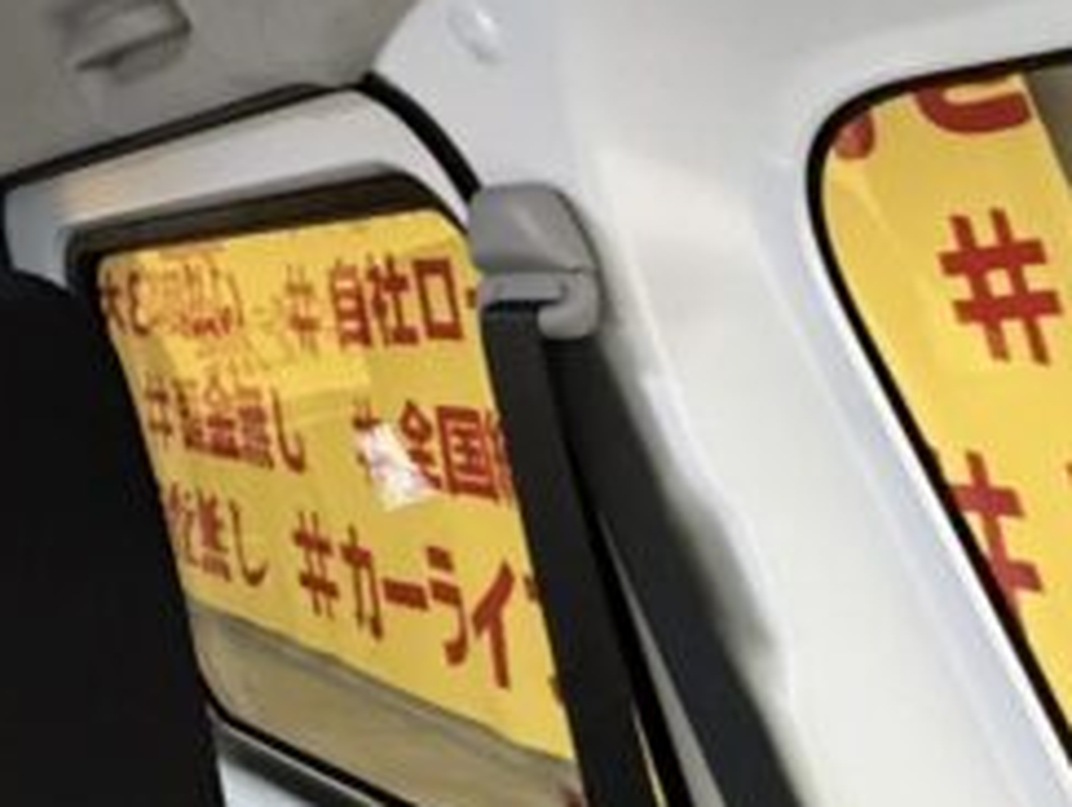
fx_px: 1427
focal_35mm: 46
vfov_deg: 24.7
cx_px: -547
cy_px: -388
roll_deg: +1.1
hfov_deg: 27.6
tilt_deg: +26.3
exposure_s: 1/50
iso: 640
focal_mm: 2.22
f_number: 2.2
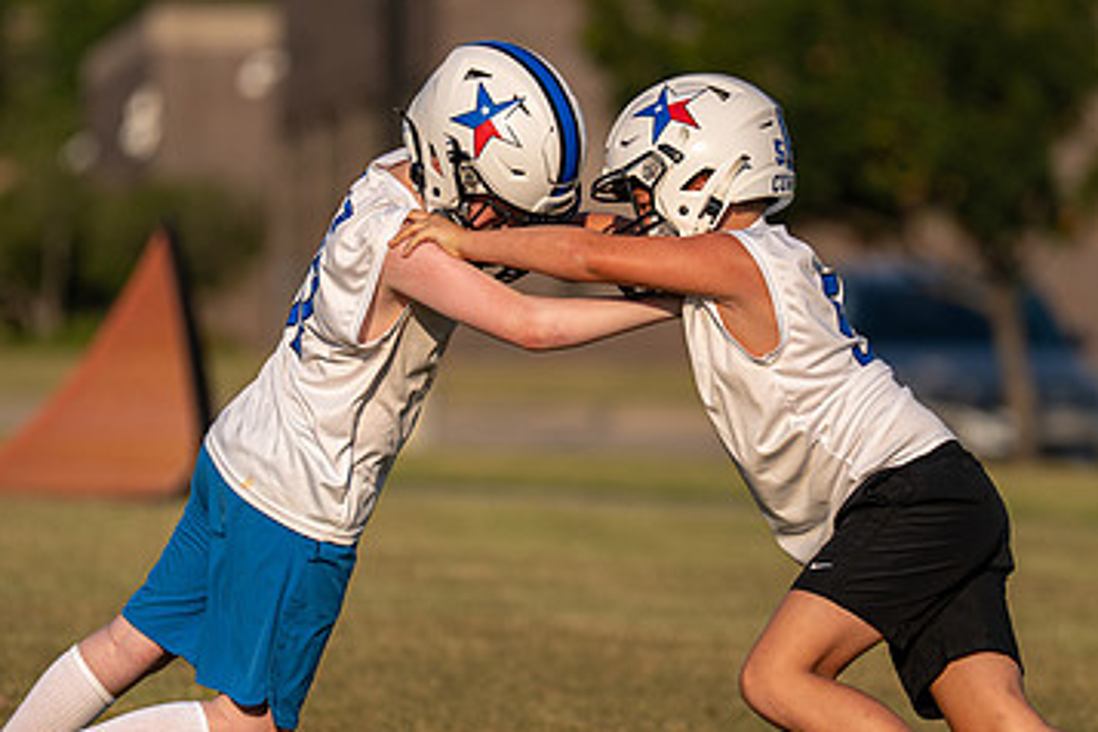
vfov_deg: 2.9
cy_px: 353
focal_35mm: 474
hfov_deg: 4.3
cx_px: 628
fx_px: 14456
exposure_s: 1/2500
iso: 100
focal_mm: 200
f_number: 2.8
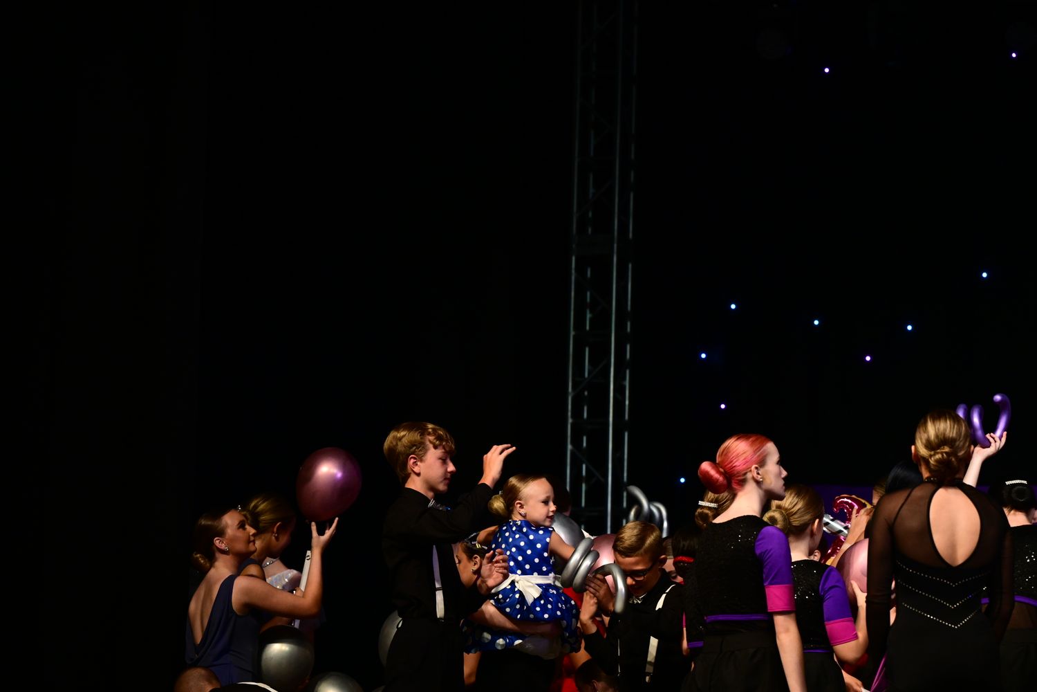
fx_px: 3312
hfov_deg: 17.8
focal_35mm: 115
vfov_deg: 11.9
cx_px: 518
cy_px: 346
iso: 3200
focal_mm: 115
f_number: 4.5
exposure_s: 1/640
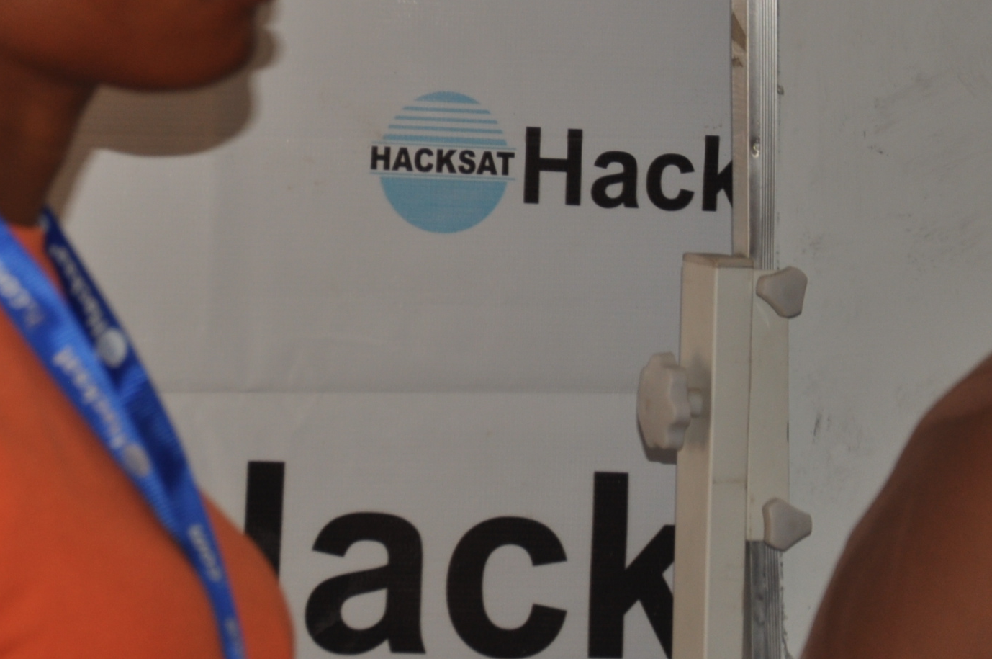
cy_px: -11
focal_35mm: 182
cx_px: 90
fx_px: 5009
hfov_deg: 11.2
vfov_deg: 7.5
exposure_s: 1/60
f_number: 5
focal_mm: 52
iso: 200
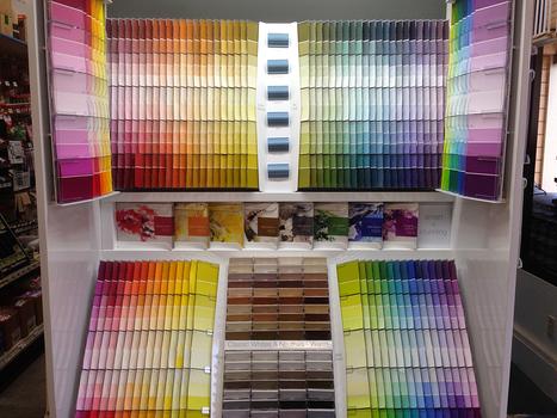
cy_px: 209
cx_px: 278
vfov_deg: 42.9
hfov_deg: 55.4
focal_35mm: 33
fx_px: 531
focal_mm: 4.12
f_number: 2.4
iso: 50
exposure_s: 1/60
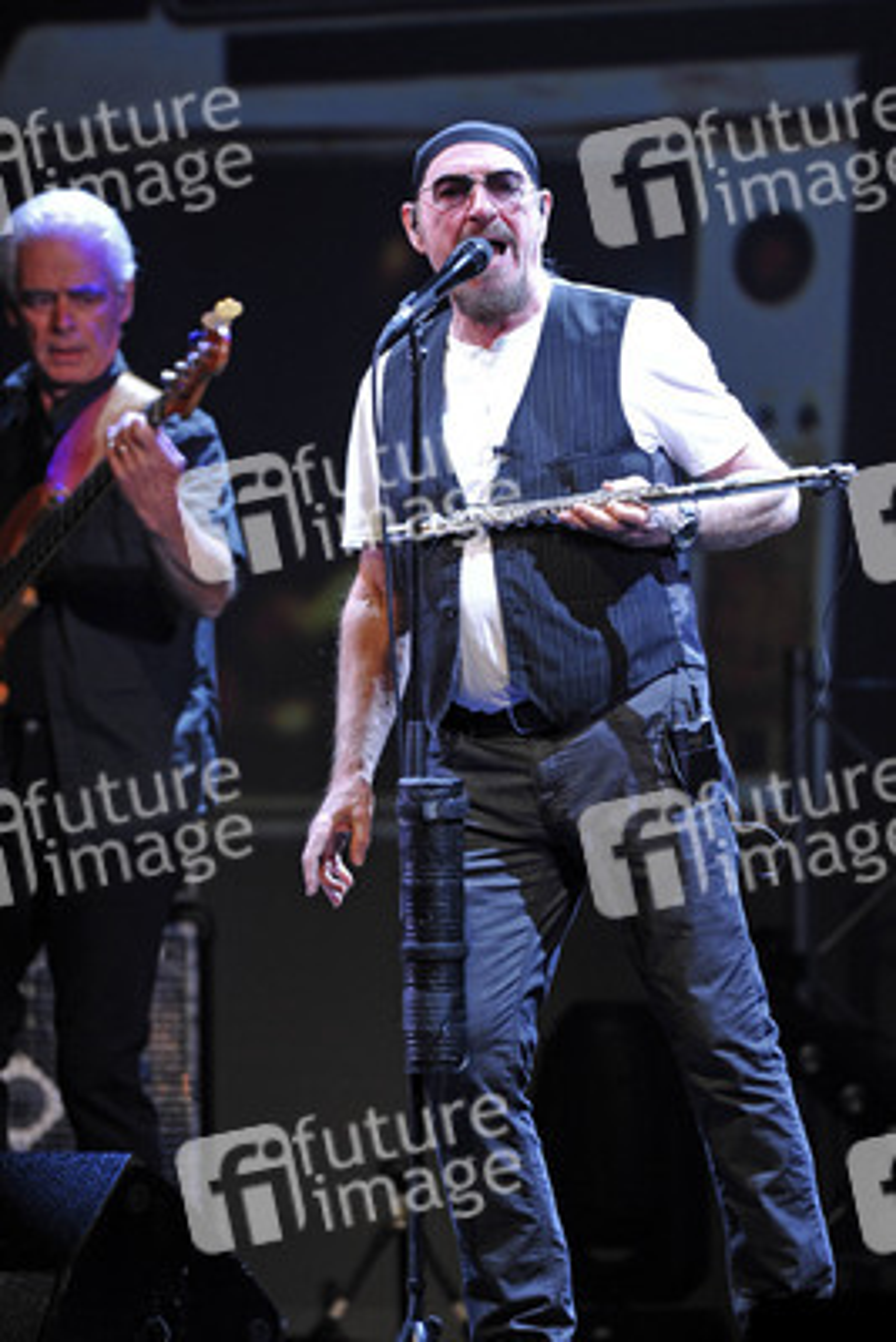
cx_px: 448
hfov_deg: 2.8
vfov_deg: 4.1
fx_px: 18649
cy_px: 671
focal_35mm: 500
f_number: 5.6
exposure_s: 1/400
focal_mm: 500
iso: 1600
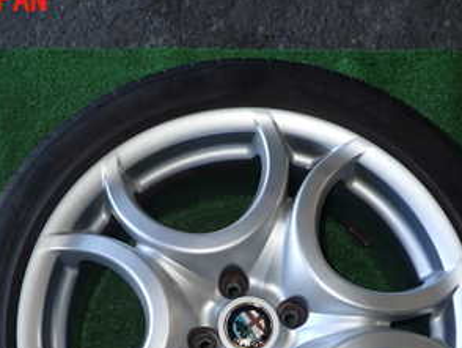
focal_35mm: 51
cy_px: 335
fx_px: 681
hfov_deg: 37.5
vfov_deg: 27.2
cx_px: 233
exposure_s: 1/30
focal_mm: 4.5
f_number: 5.6
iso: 160
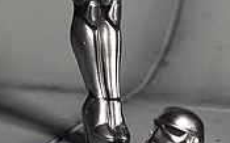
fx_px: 2104
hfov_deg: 6.2
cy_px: -208
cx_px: -156
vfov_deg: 3.8
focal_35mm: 336
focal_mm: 45
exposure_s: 1/20
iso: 1250
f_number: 8
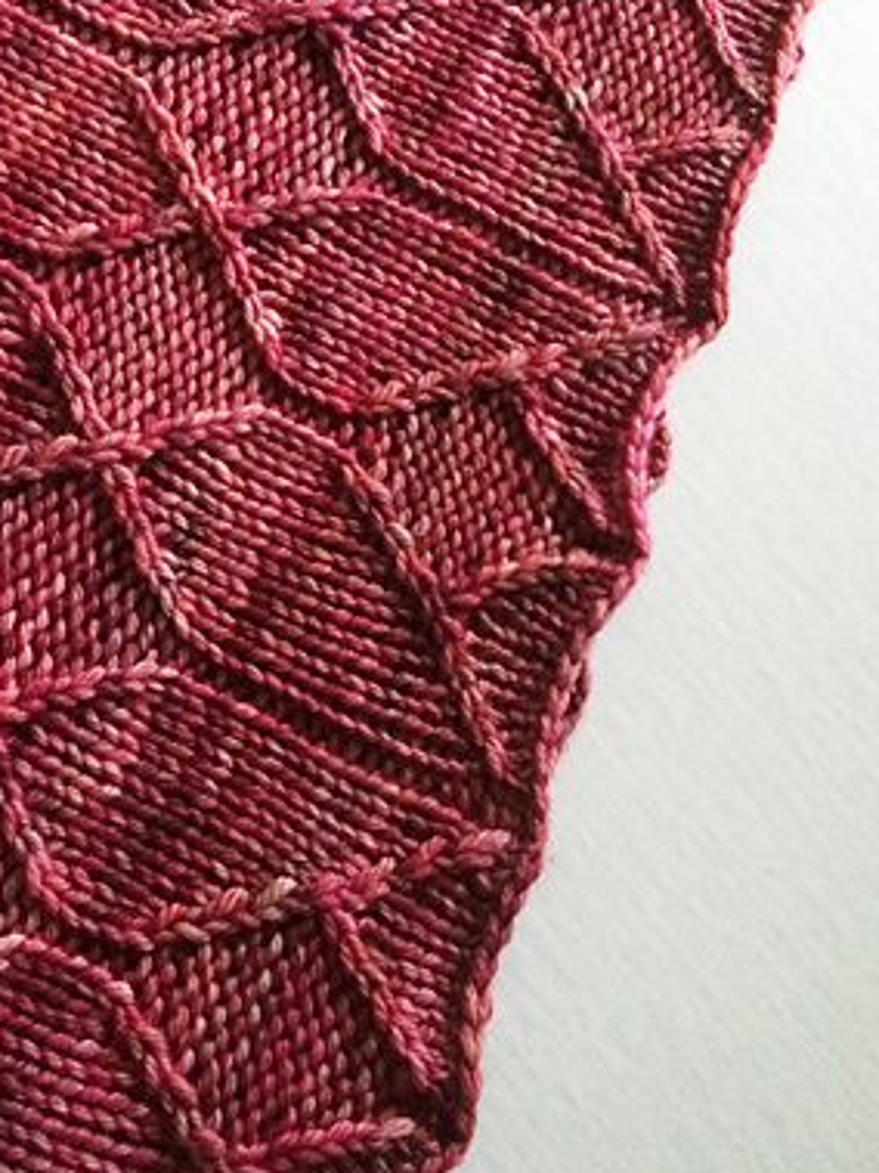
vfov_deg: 38.3
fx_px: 1660
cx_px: 186
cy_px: 350
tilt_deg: -66.6
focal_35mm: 49
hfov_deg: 29.1
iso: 400
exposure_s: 1/15
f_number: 2.2
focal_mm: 4.15
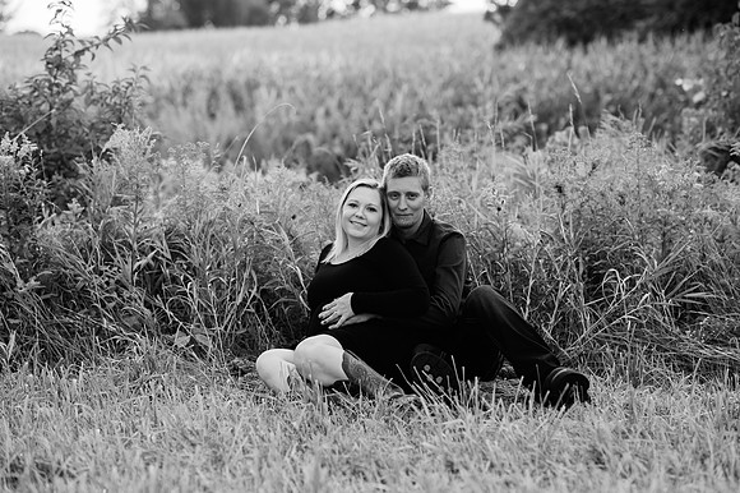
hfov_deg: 23.9
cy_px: 246
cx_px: 370
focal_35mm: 85
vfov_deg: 16.1
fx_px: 1746
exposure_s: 1/640
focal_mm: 85
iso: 200
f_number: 2.8
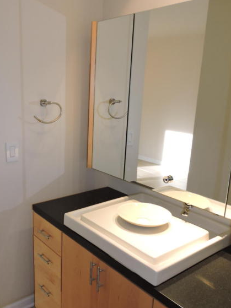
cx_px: 74
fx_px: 294
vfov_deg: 55.4
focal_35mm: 33
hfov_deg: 42.3
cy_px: 158
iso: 280
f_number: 3.3
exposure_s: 1/40
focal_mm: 4.3
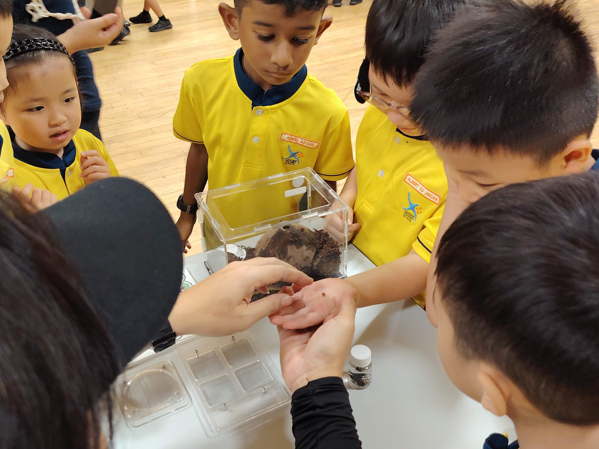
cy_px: 223
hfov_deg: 52.6
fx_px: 606
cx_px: 285
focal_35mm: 35
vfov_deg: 40.7
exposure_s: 1/100
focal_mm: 5.25
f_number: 1.75
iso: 2447
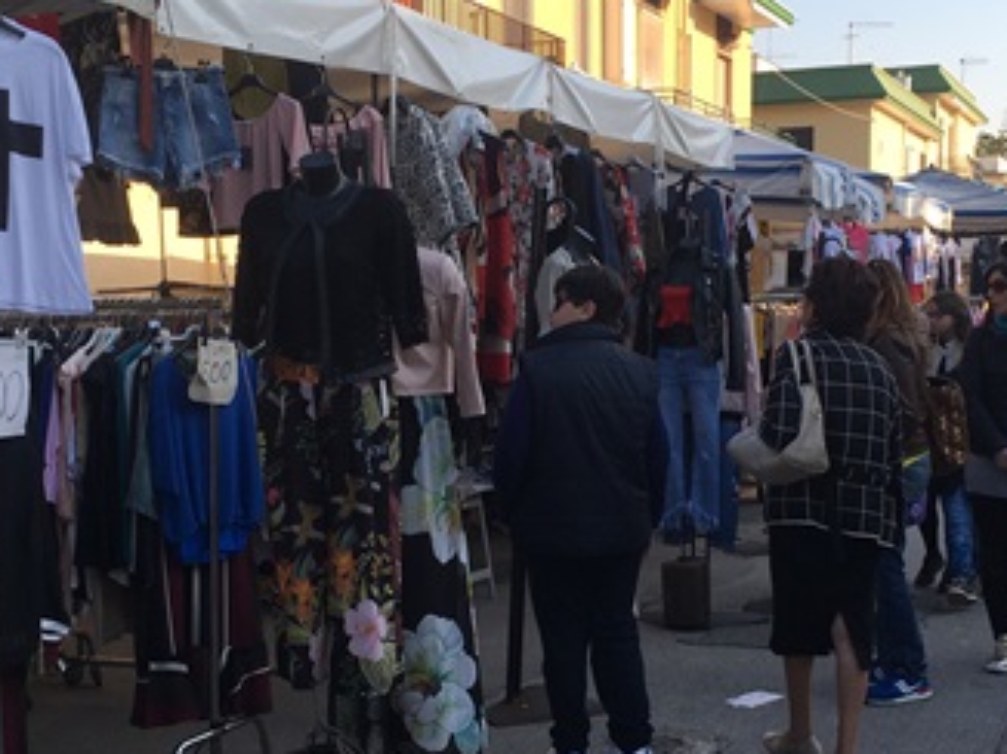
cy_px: 464
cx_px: 504
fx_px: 1657
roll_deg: +0.1
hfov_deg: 33.8
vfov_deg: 25.6
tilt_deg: -4.9
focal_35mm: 57
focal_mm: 4.15
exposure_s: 1/549
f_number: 2.2
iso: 25
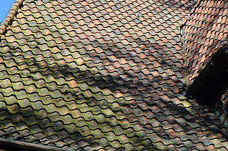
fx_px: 777
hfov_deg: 16.7
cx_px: 103
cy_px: 21
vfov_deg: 11.0
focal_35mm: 123
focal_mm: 45
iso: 100
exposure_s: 1/160
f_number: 6.3
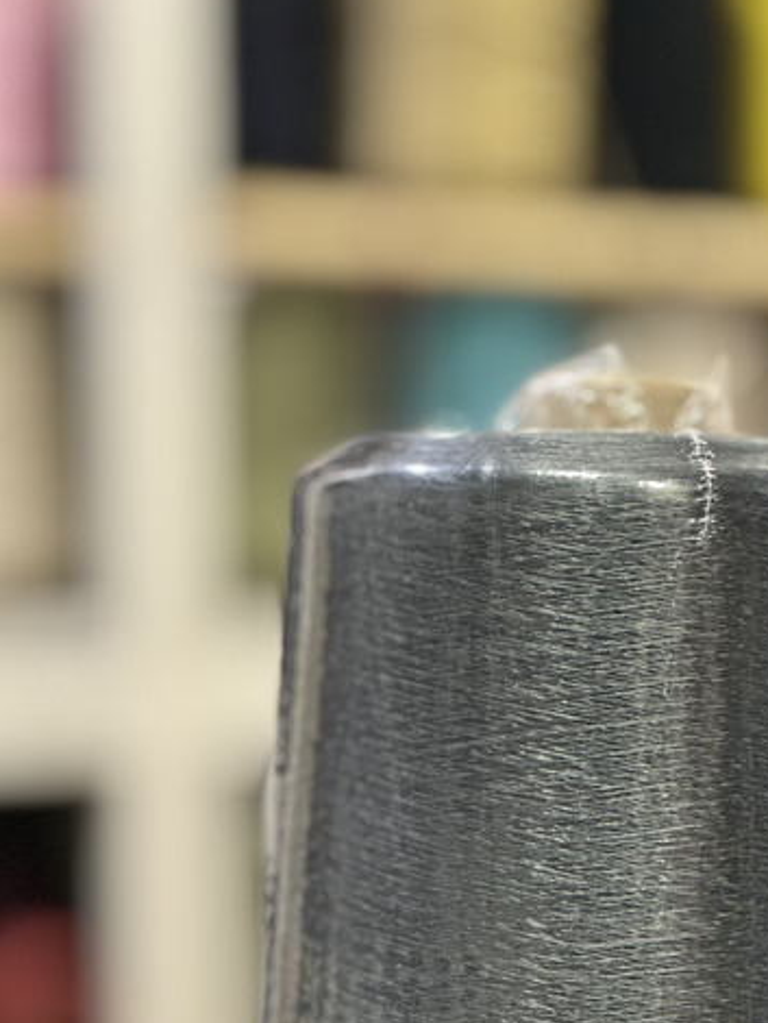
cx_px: 581
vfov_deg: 15.0
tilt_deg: -1.2
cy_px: 825
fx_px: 3872
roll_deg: +0.0
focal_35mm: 131
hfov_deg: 11.3
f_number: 2.8
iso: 250
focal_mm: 9
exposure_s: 1/33
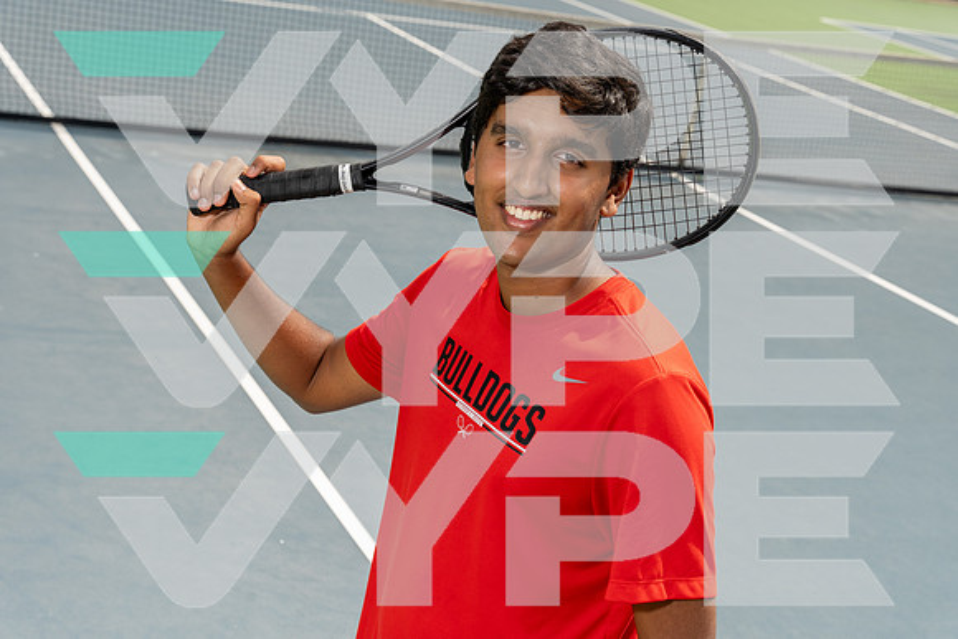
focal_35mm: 62
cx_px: 479
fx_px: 1650
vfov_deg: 21.9
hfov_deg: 32.4
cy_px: 320
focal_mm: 62
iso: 100
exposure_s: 1/250
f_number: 8
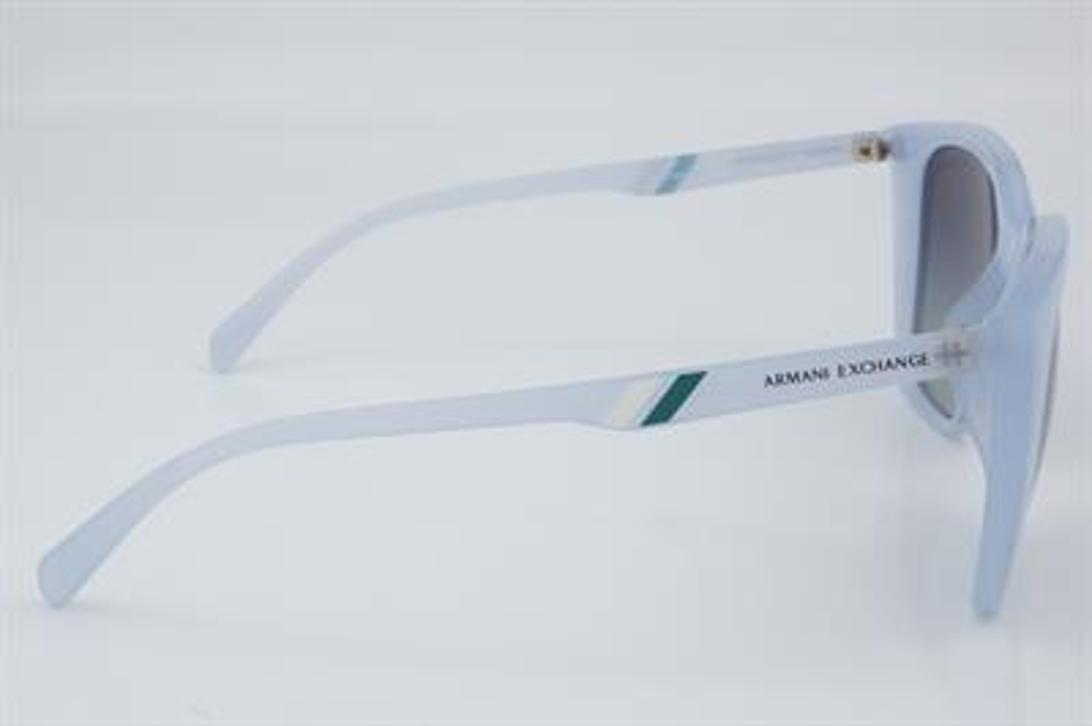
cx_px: 546
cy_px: 363
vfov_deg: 18.2
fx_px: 2273
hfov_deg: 27.0
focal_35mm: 75
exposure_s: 1/4
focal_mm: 50
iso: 100
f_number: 32
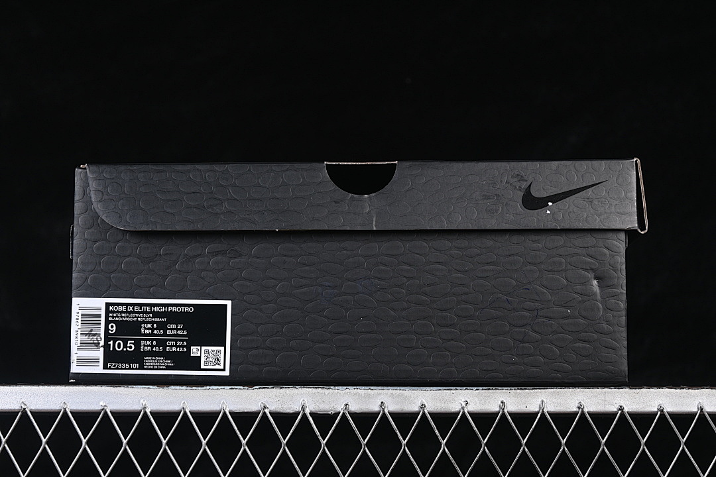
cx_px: 358
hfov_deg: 27.0
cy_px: 238
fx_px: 1492
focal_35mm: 75
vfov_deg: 18.2
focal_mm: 50
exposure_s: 1/60
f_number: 6.3
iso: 160
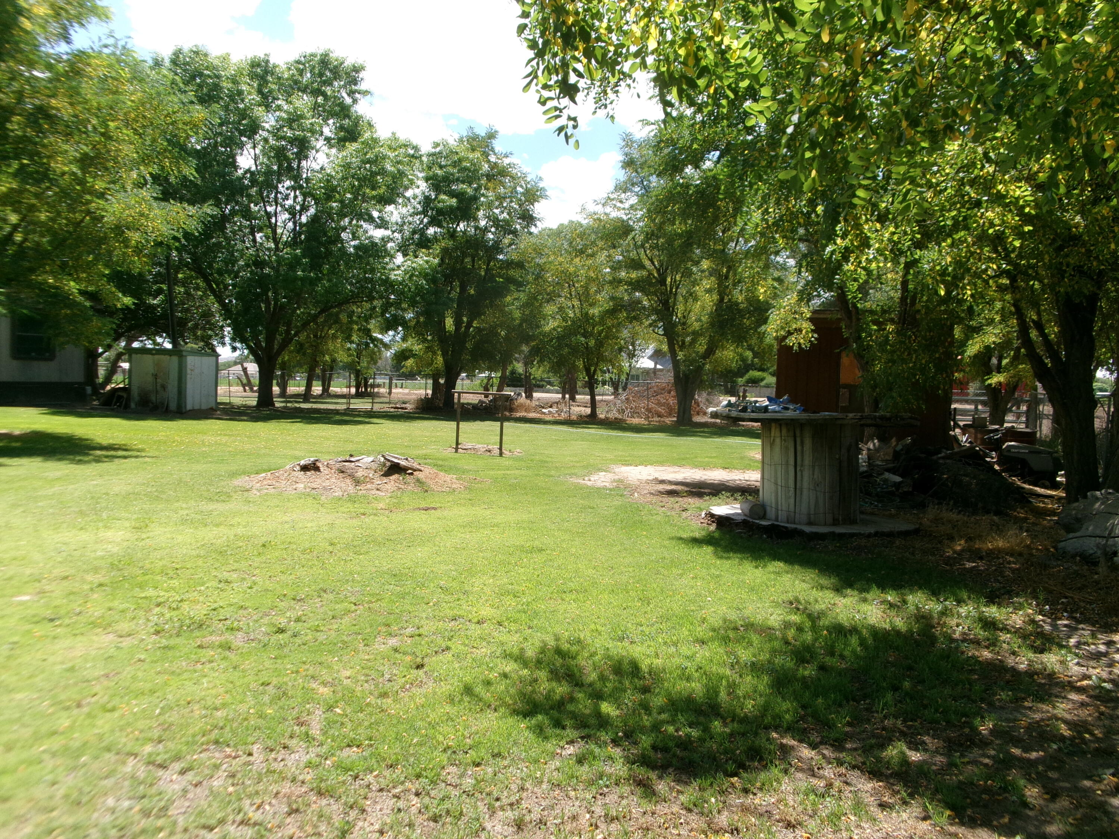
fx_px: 905
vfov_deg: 49.7
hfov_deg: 63.4
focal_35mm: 28
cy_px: 420
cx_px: 560
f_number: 10.8
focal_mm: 5.1
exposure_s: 1/80
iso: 100
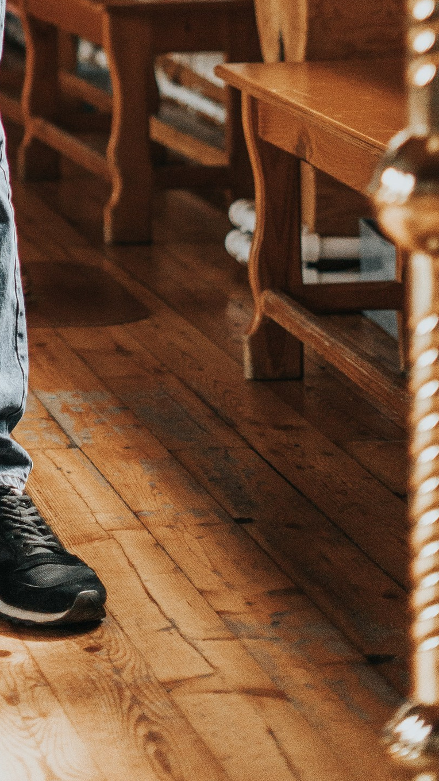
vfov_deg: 14.0
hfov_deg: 8.1
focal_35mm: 148
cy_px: -235
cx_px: -143
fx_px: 3064
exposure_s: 1/1250
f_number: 2
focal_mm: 50
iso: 1000
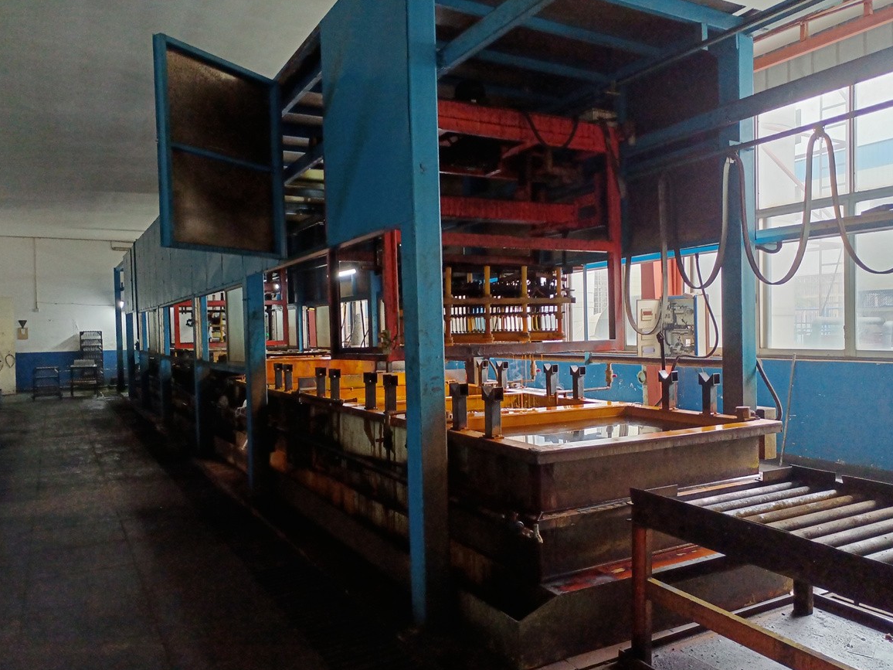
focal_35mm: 27
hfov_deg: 65.3
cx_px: 436
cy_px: 345
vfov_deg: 51.3
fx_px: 697
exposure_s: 1/33.3
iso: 976
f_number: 1.8
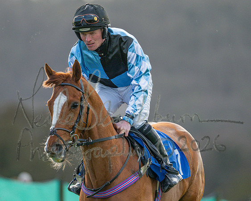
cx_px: 130
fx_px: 5023
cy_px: 101
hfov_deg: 2.9
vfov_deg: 2.3
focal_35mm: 676
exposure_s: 1/2000
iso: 1000
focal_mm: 400
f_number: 4.5
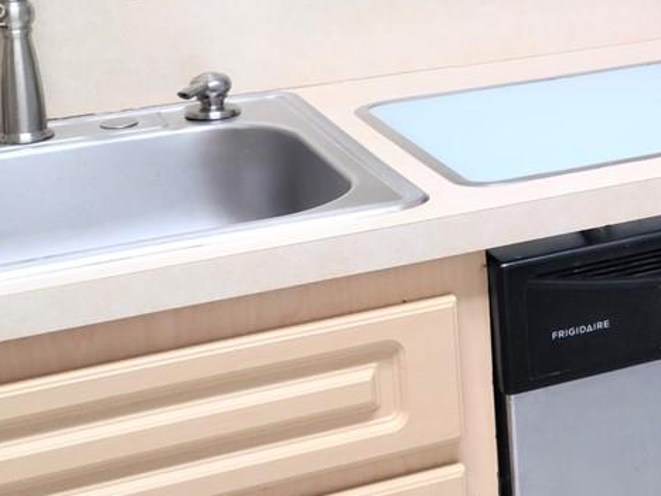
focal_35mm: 96
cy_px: 18
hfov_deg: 19.7
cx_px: 686
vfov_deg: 15.2
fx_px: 1833
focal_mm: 5.9
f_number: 2
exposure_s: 1/40
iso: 160
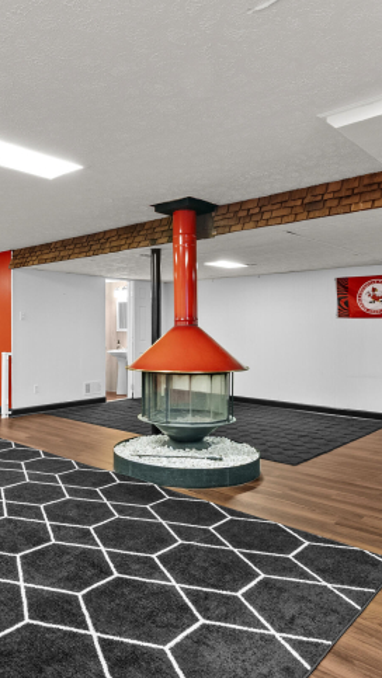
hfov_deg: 43.4
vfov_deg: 71.9
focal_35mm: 26
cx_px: 110
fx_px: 468
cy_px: 340
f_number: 11
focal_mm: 16
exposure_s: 1.3
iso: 1000
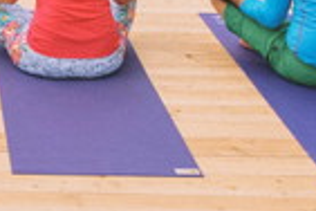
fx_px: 1088
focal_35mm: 124
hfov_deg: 15.9
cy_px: -134
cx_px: -65
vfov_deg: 10.6
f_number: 5.6
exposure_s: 1/400
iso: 400
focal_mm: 23.2
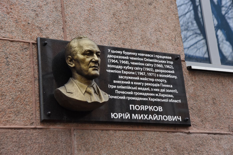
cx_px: 116
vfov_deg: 17.5
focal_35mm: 78
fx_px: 505
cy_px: 78
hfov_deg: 26.0
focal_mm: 78
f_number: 5.3
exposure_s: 1/320
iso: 1000
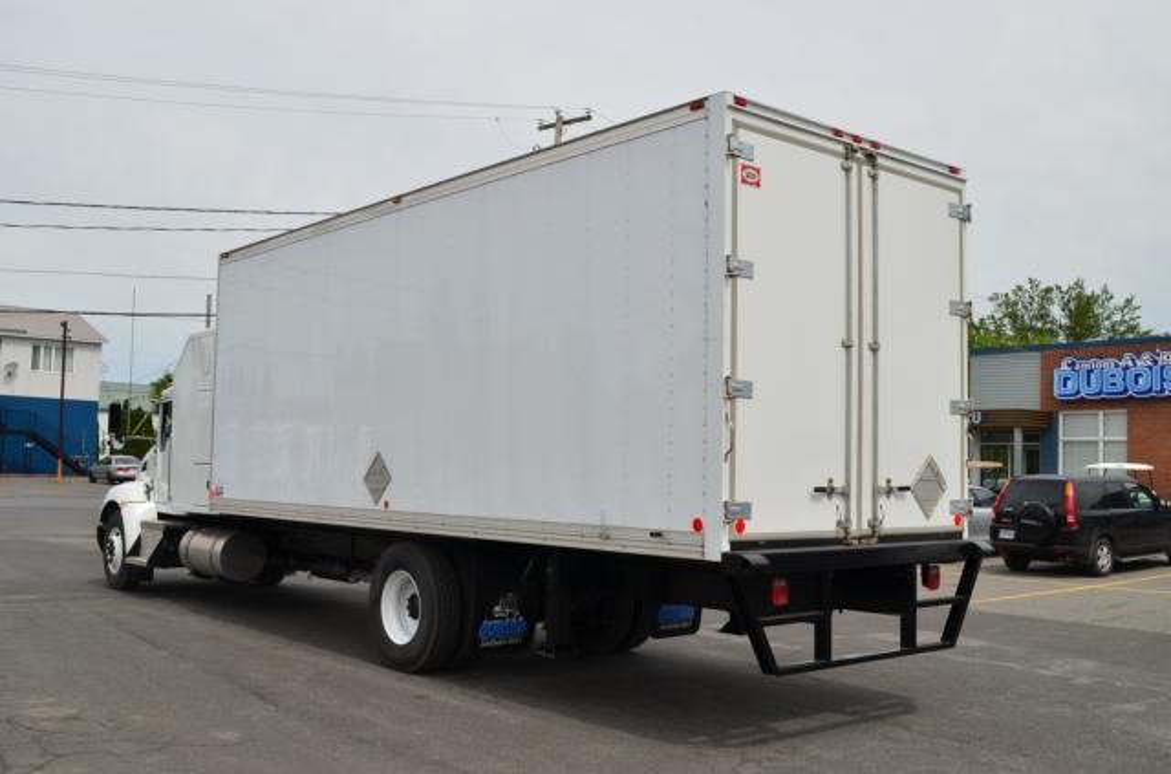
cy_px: 387
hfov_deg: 53.3
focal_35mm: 36
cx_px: 586
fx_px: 1168
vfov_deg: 36.7
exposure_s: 1/320
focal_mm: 24
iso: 200
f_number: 10
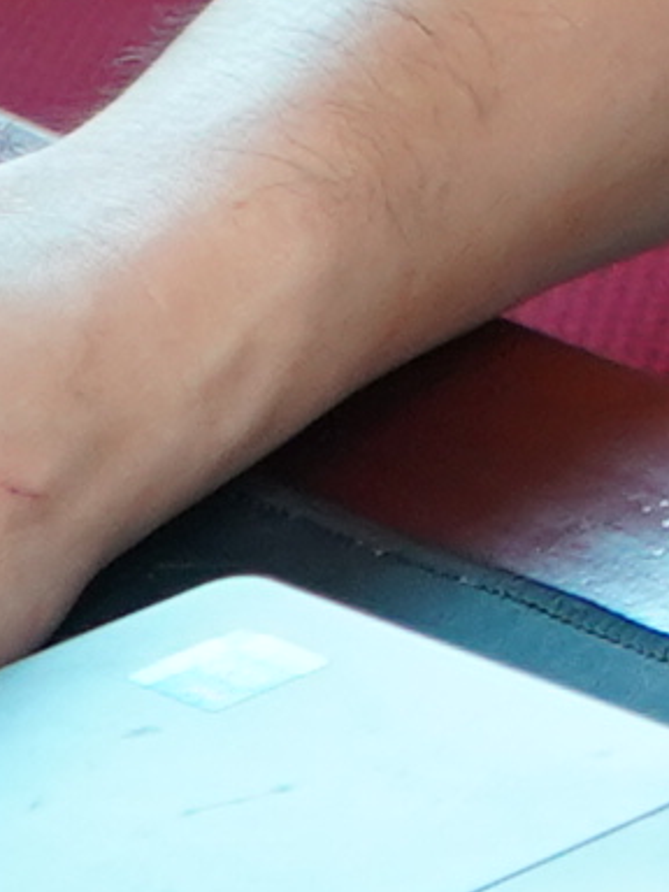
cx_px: 4265
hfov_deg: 3.8
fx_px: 8375
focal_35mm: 325
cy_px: -1577
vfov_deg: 5.8
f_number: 4
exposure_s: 1/40
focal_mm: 22
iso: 1000
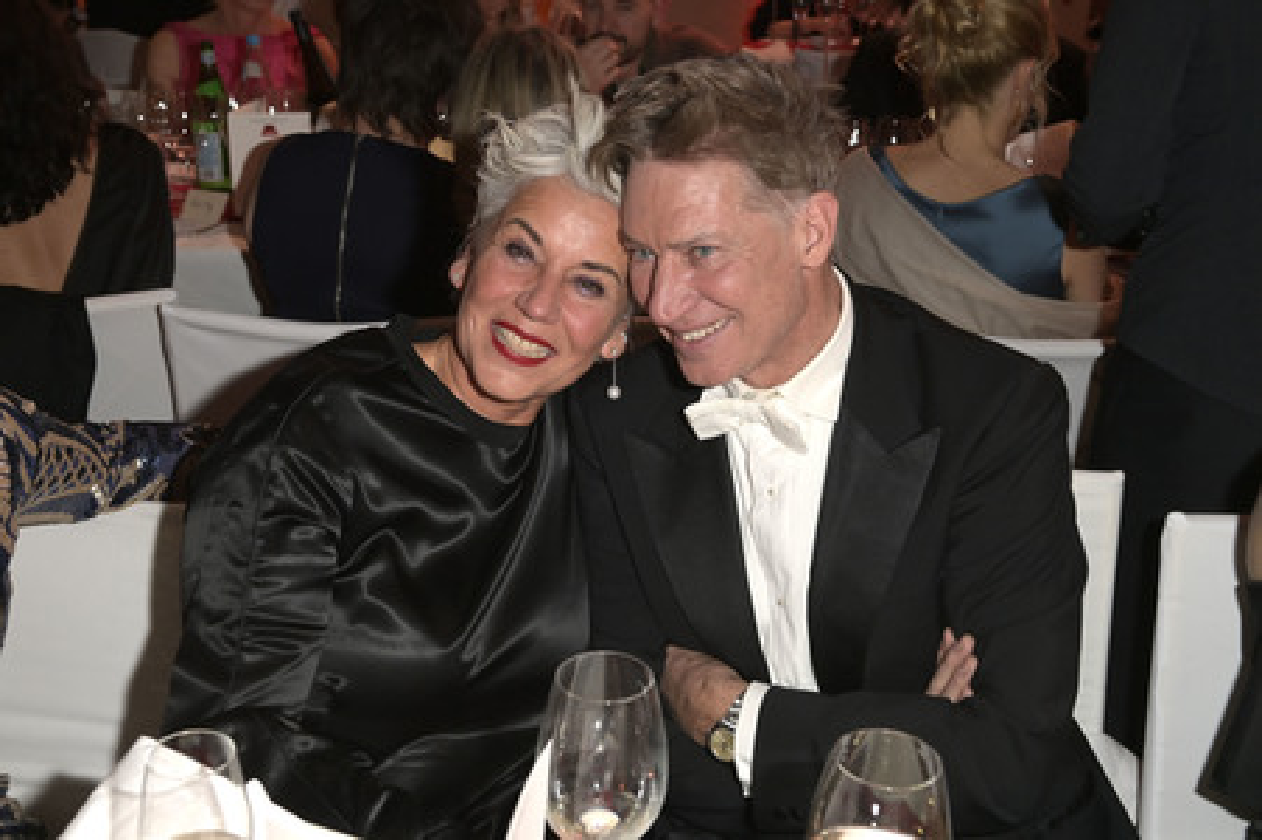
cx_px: 631
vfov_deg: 31.8
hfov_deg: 46.4
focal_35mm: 42
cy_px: 420
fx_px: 1471
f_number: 5.6
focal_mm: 42
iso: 1000
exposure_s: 1/100
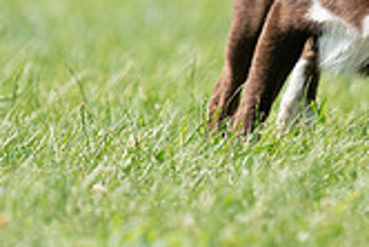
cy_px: -70
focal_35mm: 1971
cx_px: 413
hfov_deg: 1.0
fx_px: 20220
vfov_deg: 0.7
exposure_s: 1/4000
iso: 1600
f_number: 6.3
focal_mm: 565
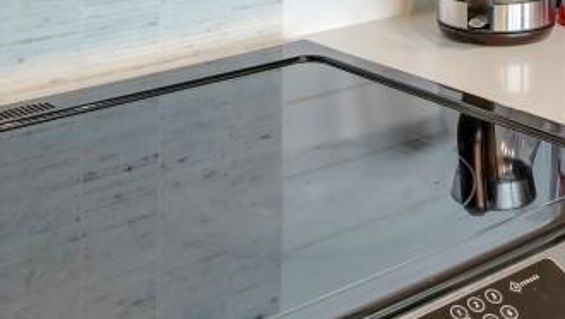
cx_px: 474
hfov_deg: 28.5
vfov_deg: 14.5
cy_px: -278
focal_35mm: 72
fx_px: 1079
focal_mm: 14
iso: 400
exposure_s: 1/25
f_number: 9
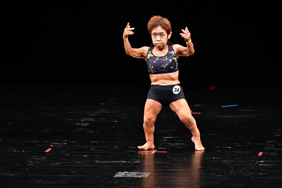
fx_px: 2936
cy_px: 94
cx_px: 141
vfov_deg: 3.7
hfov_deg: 5.5
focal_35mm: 375
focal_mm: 250
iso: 4000
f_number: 5.6
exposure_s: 1/400
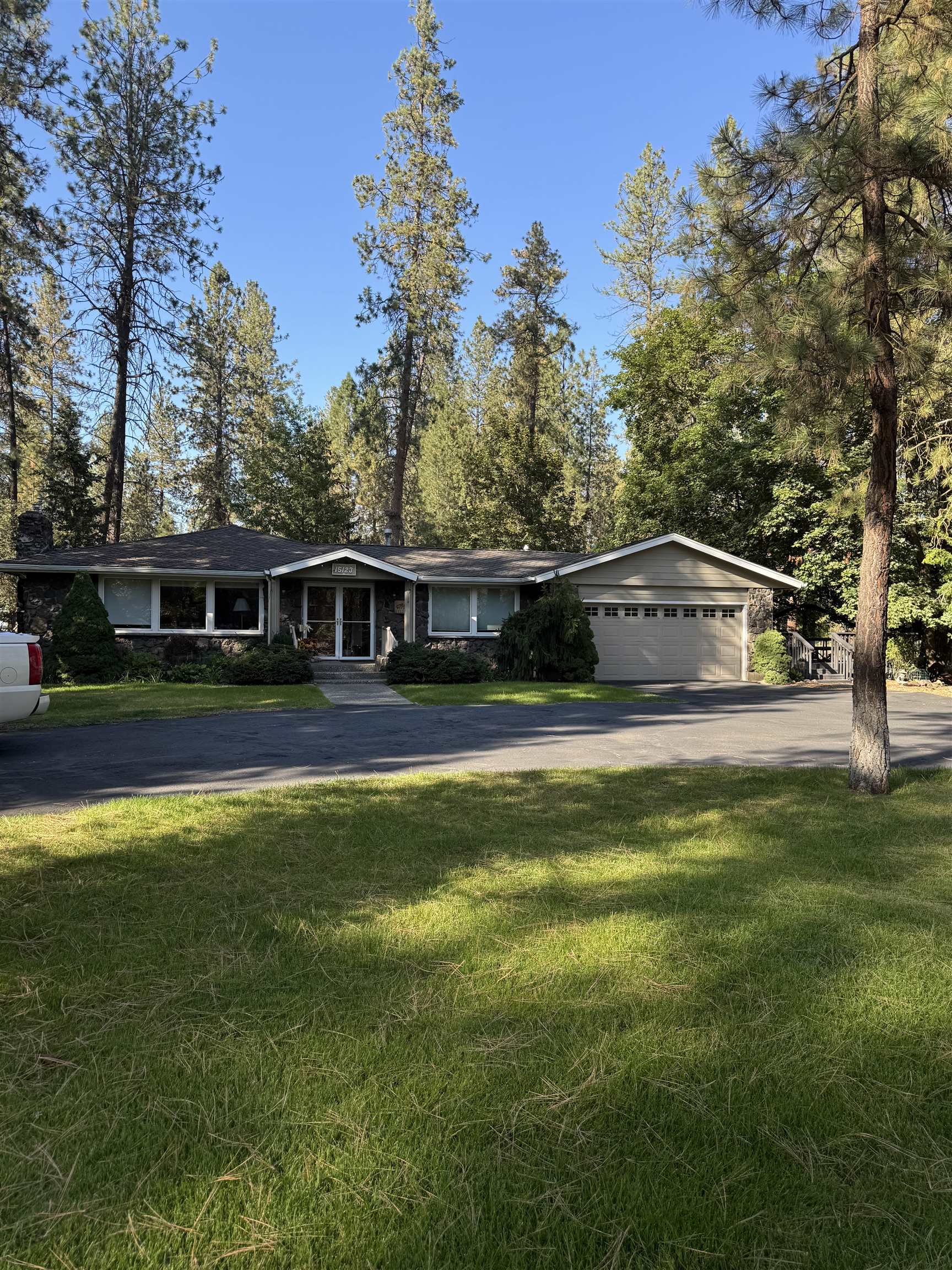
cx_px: 476
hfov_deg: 56.8
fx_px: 880
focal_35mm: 24
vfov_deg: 71.6
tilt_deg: +0.8
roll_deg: +0.2
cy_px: 635
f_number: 1.78
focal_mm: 6.76
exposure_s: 1/1261
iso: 80
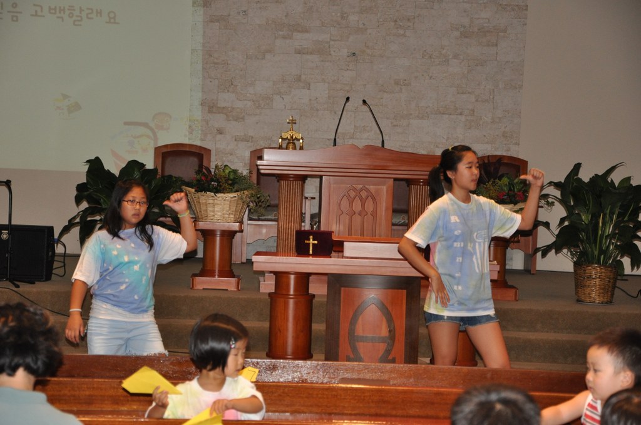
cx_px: 320
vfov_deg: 13.8
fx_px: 1760
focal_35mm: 99
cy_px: 212
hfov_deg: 20.6
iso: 800
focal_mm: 66
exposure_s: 1/60
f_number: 5.3
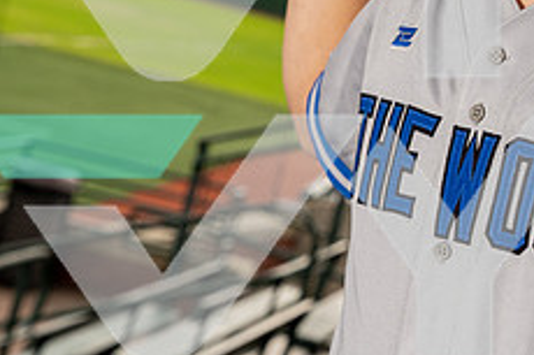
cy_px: -43
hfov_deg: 12.7
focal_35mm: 159
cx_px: 560
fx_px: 2357
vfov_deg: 8.5
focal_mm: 63
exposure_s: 1/250
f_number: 6.3
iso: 640
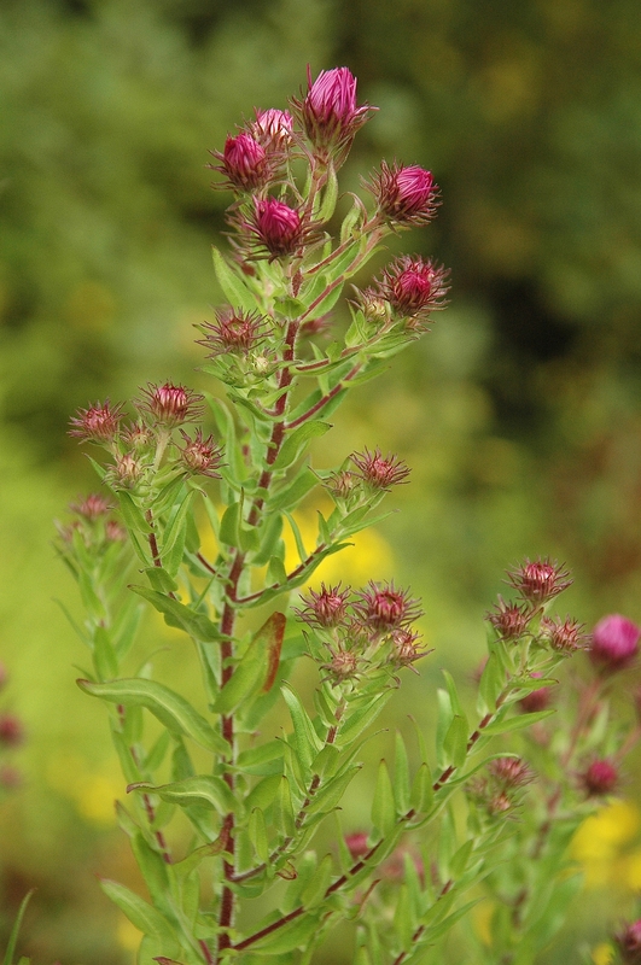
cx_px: 320
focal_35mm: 150
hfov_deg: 9.1
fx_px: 4018
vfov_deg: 13.7
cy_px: 482
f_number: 8
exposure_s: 1/400
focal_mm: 100
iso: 500
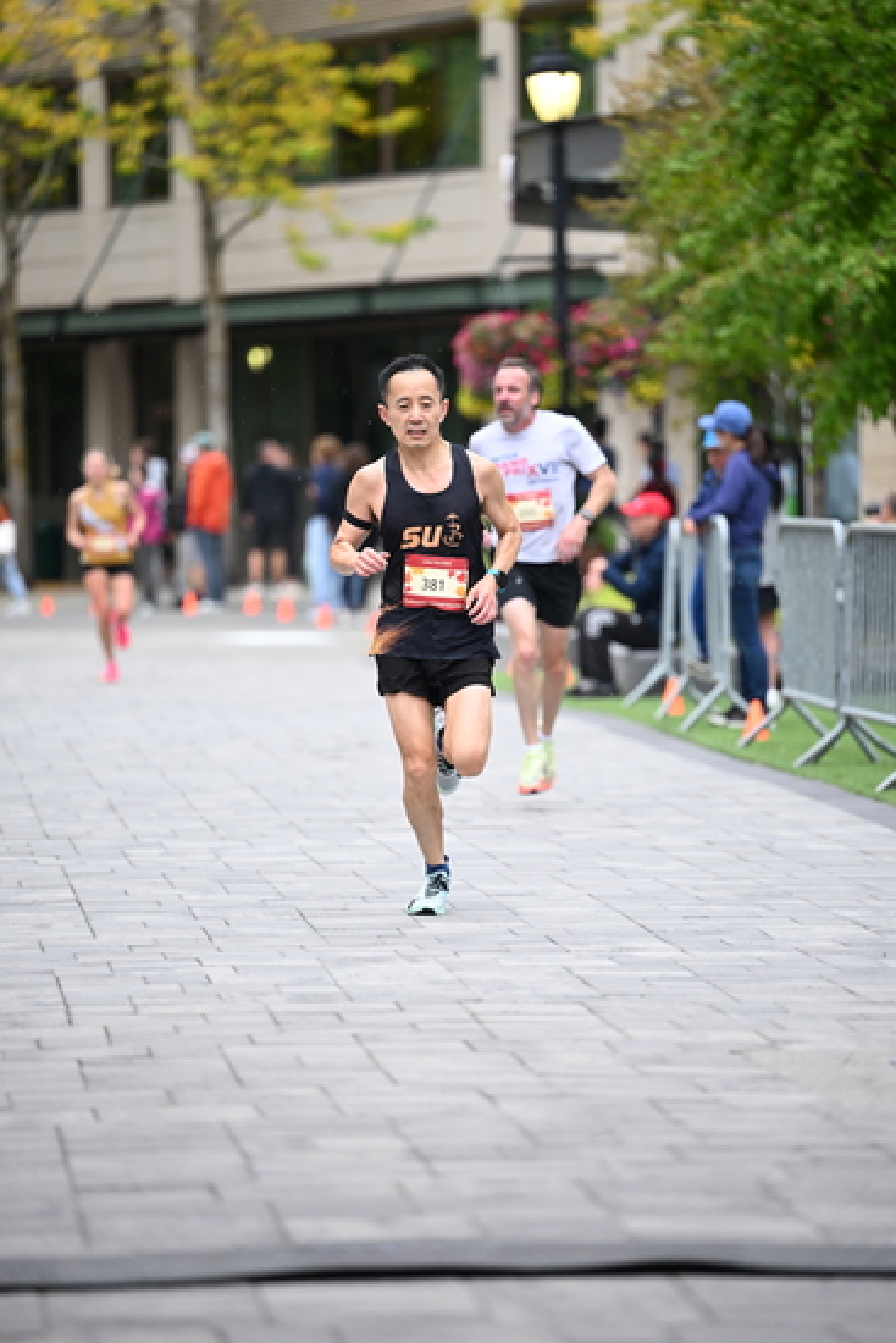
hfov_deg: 7.9
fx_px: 6529
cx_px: 448
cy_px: 672
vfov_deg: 11.7
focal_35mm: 175
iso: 1250
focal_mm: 175
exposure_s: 1/1250
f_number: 2.8
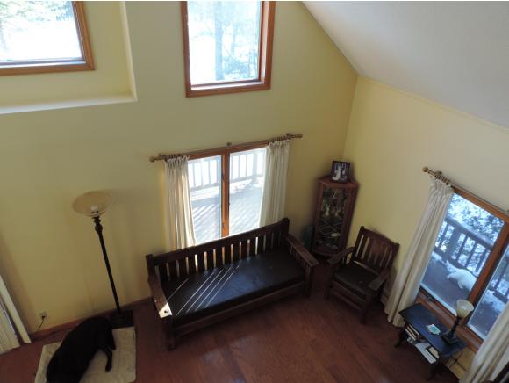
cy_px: 192
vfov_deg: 56.9
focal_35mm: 24
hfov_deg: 71.6
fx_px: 353
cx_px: 254
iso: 125
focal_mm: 4.3
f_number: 3
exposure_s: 1/30
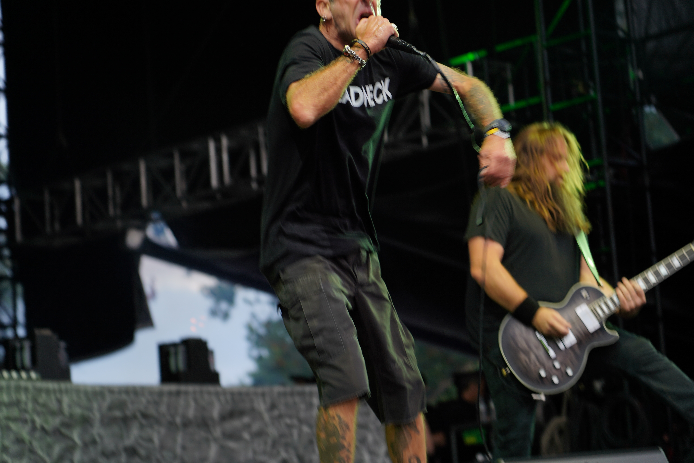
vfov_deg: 13.0
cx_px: 347
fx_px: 2024
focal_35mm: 105
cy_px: 232
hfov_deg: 19.5
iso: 200
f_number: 4
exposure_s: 1/125
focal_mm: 105
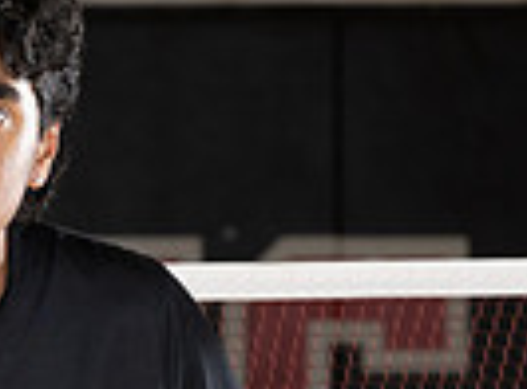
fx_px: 8699
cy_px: 586
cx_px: 68
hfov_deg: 3.5
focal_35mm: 575
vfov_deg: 2.6
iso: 320
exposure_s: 1/100
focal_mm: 120
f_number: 6.3
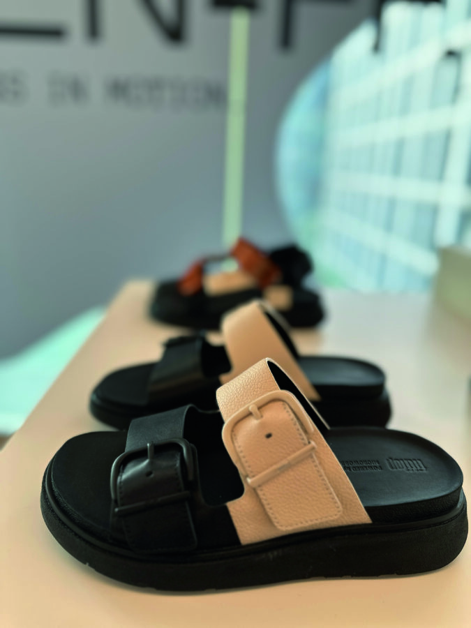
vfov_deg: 71.6
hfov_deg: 56.8
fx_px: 435
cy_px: 314
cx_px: 236
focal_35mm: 24
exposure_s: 1/121
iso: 80
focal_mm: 6.86
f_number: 1.78
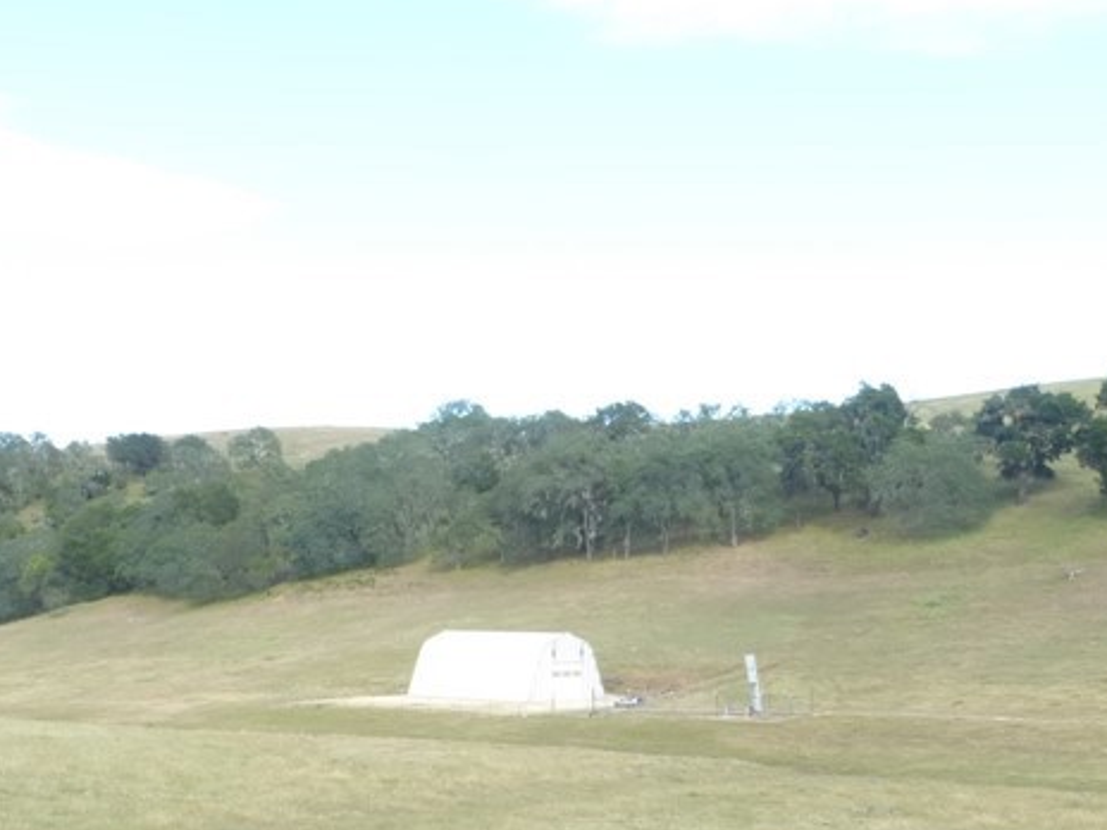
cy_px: 851
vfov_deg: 26.0
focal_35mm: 53
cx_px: 527
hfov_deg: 36.2
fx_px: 1695
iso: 100
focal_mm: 4.3
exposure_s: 1/200
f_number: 4
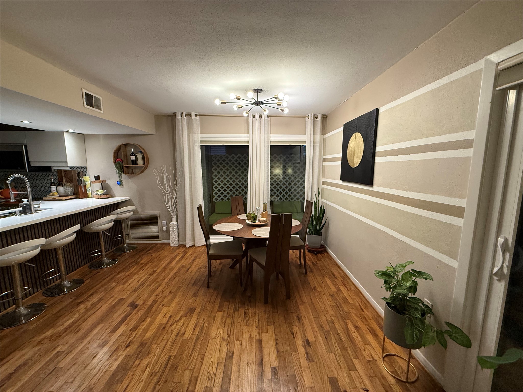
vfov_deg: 85.7
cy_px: 196
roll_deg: -0.5
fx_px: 212
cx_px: 262
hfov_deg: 102.1
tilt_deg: -8.4
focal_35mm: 14
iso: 250
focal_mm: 2.22
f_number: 2.2
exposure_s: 1/60
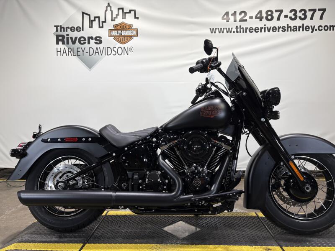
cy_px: 126
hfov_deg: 67.3
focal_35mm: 26
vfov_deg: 53.1
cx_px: 168
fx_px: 252
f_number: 1.6
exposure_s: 1/210
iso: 40
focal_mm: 5.96
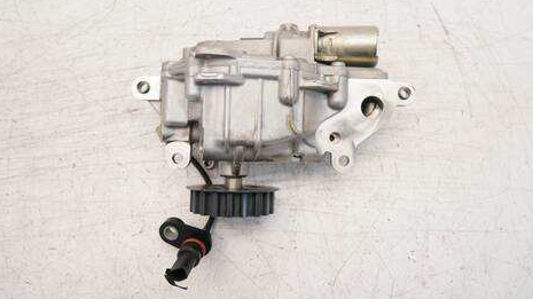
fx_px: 381
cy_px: 126
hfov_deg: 69.9
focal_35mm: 27
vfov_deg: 42.7
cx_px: 269
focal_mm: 12
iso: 200
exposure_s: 1/100
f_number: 3.5
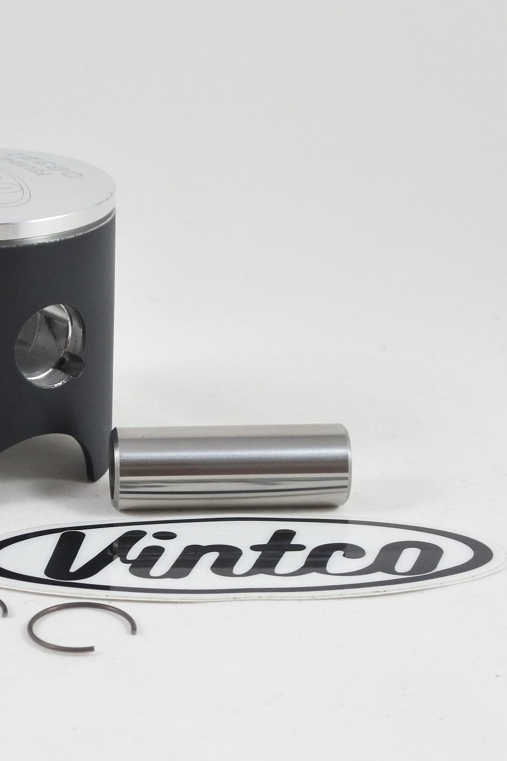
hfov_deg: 18.7
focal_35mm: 71
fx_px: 1500
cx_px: 8
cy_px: 379
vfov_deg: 28.5
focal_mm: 17.6
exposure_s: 1/125
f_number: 4.5
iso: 500
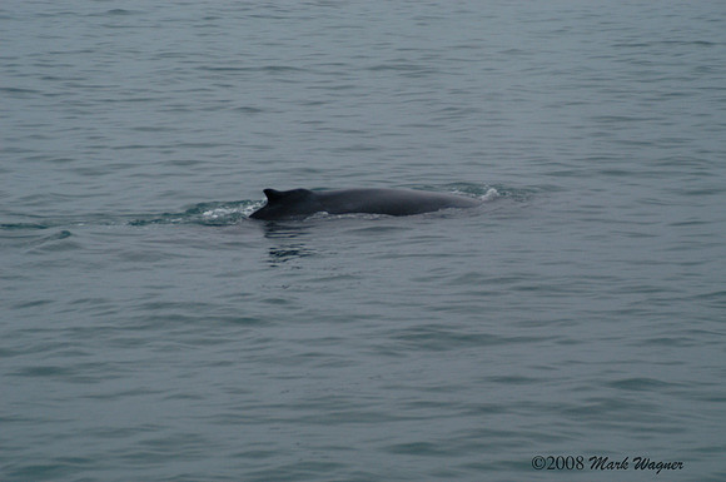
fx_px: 3625
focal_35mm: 180
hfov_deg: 11.4
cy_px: 241
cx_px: 363
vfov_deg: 7.6
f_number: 6.3
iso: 400
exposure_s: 1/640
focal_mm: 120
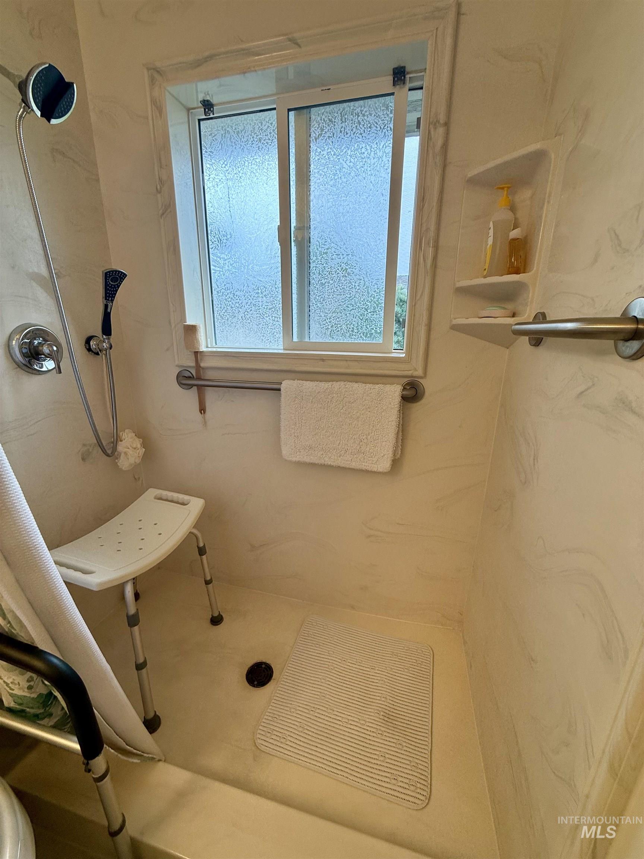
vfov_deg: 102.1
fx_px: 347
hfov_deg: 85.7
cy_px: 430
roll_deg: +0.0
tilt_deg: -16.7
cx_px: 322
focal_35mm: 14
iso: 64
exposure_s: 1/180
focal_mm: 2.22
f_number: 2.2
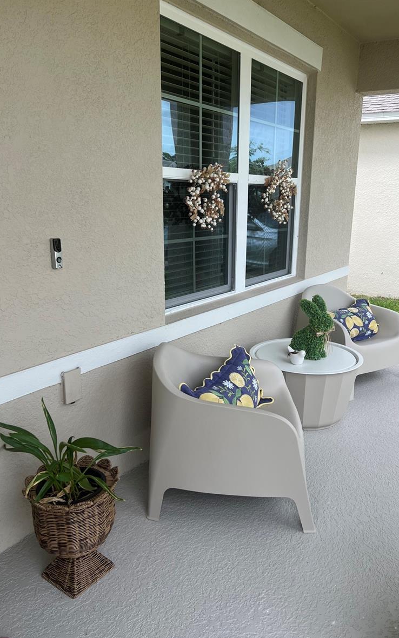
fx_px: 487
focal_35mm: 28
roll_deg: -0.5
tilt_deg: -13.5
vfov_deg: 66.5
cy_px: 321
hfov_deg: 44.3
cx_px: 239
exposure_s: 1/758
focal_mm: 5.7
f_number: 1.5
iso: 50
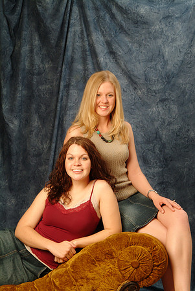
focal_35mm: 84
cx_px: 98
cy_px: 146
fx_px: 681
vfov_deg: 24.2
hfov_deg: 16.3
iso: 400
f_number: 13
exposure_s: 1/125
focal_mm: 56
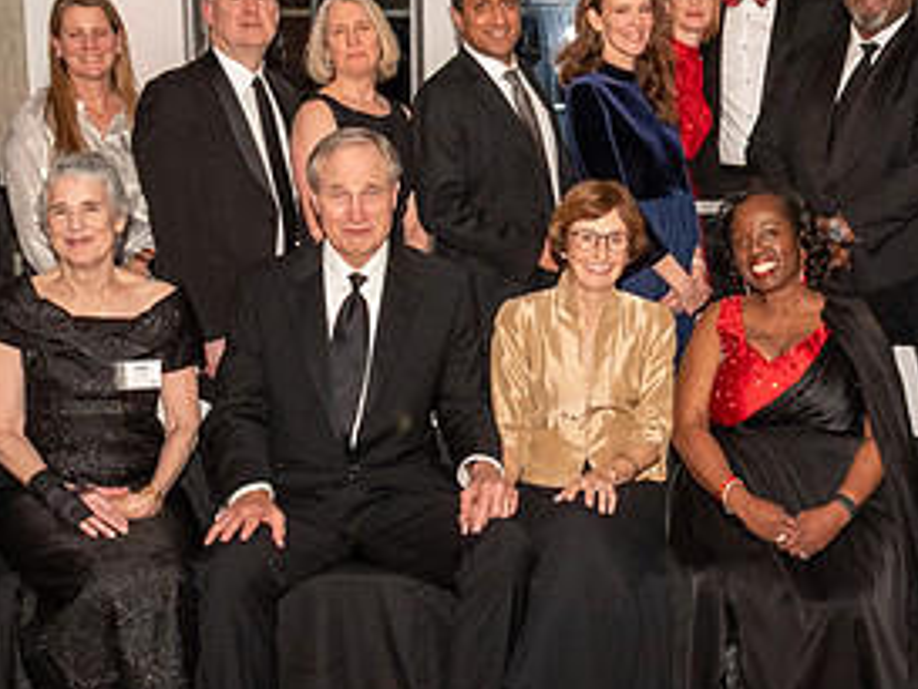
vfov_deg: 24.4
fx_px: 1592
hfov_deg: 31.5
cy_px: 346
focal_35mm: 60
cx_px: 704
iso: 2000
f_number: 10
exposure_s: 1/80
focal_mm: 18
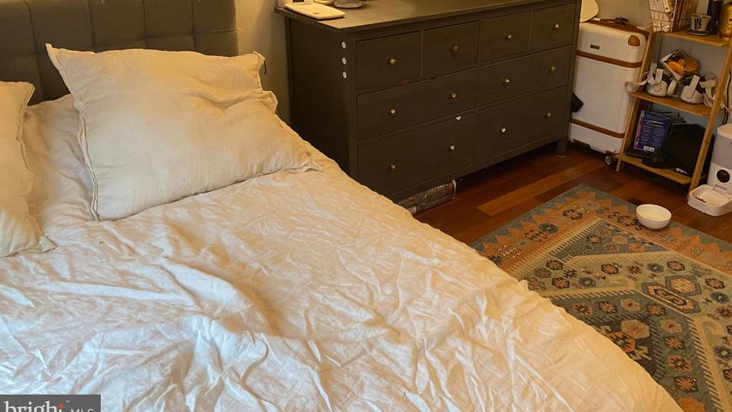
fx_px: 640
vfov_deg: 34.9
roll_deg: -0.8
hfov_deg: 59.2
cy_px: 108
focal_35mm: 33
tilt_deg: -19.9
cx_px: 423
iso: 320
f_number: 1.8
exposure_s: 1/59
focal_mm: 4.25
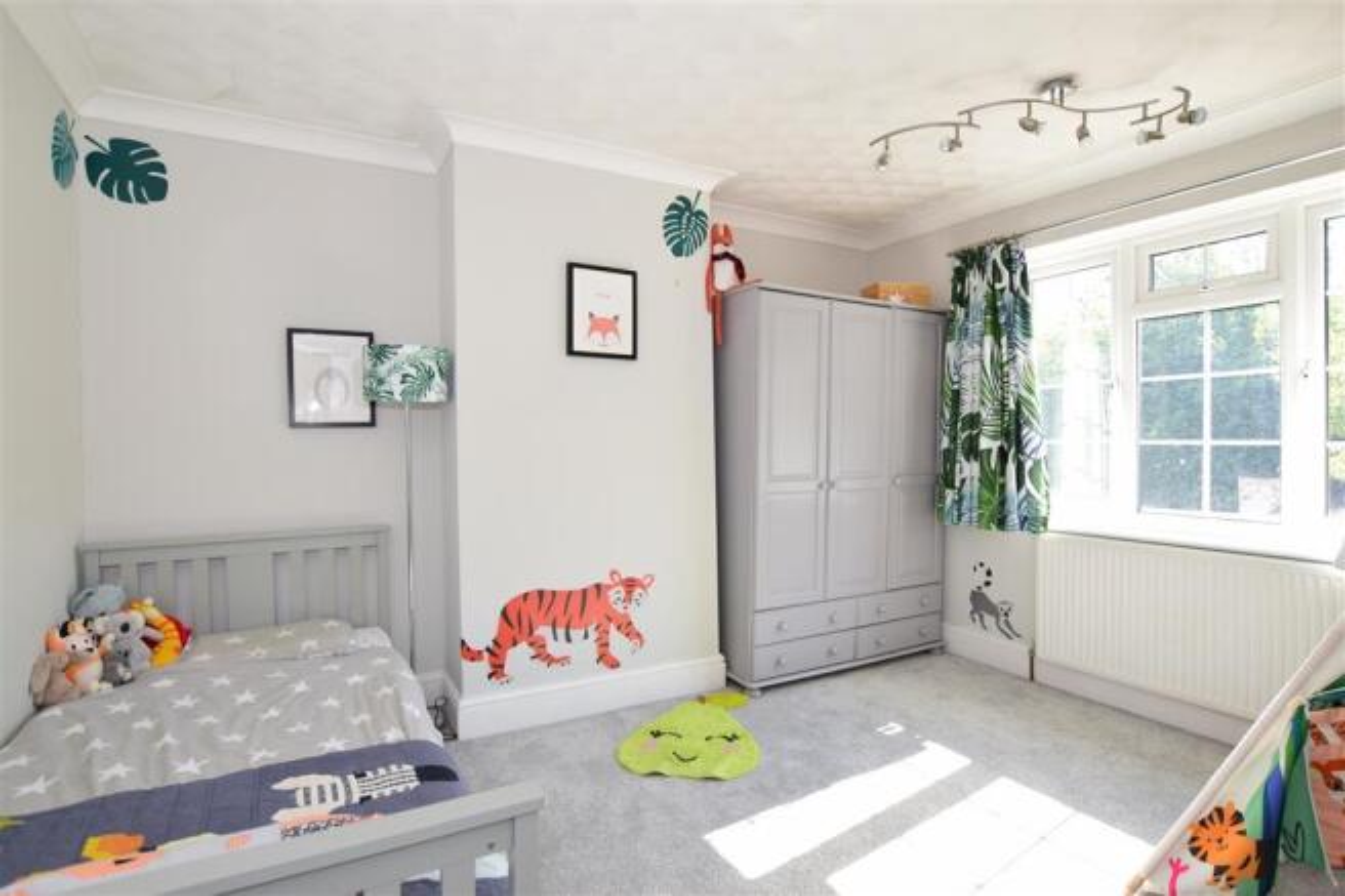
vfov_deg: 77.3
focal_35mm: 15
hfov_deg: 100.4
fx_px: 560
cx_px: 672
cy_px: 448
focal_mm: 10
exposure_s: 1/80
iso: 400
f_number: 5.6
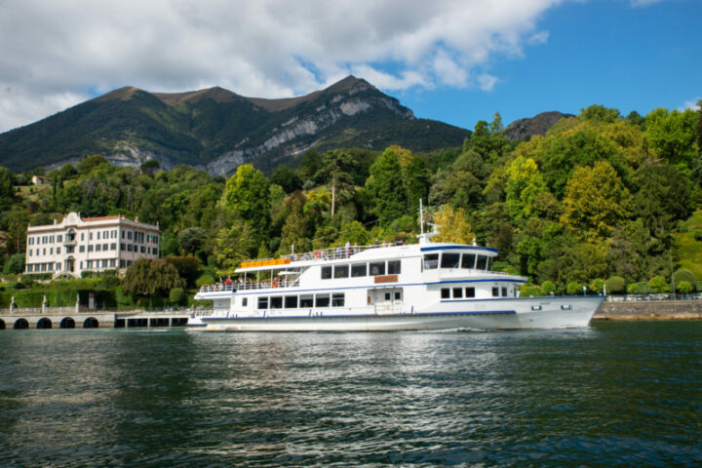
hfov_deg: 55.8
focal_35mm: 34
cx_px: 351
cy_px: 234
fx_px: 663
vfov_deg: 38.9
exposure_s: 1/800
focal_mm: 34
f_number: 13
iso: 400
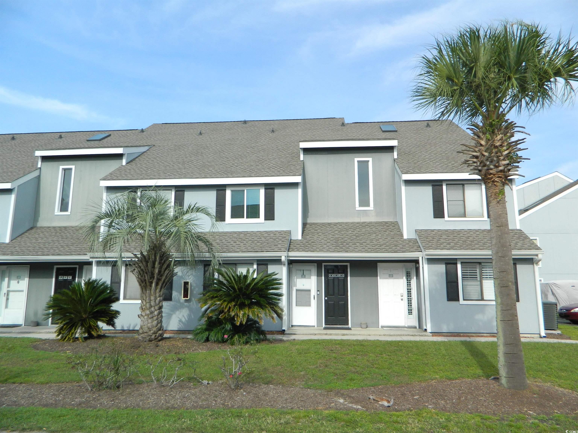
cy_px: 216
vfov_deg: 54.9
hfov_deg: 69.4
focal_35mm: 25
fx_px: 417
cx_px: 289
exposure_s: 1/1000
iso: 110
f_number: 3.1
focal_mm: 4.5
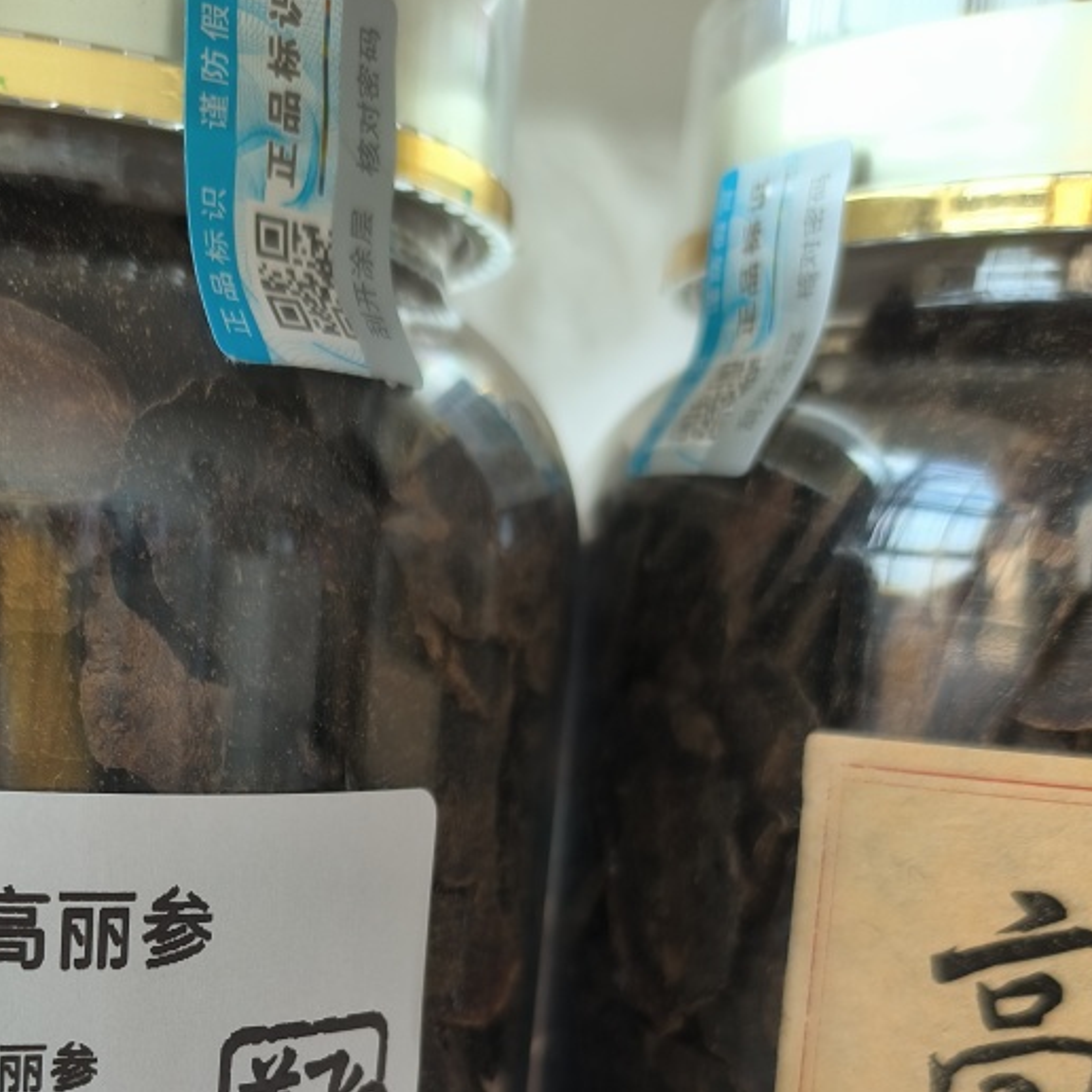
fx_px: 1499
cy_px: 979
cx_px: 347
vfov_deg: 37.5
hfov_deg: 39.5
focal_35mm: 42
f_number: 1.79
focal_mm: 4.69
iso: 73
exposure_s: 1/50
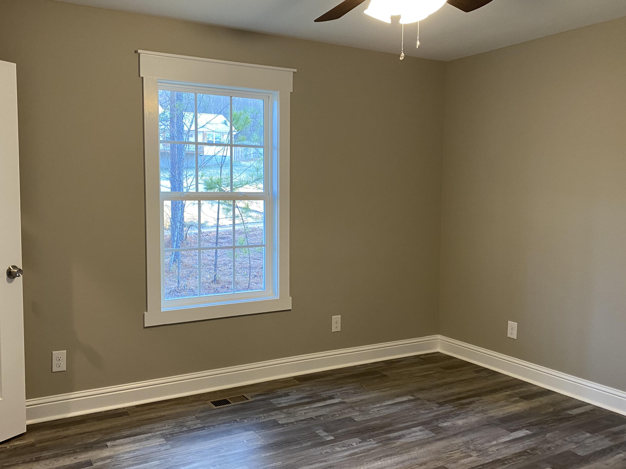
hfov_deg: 58.2
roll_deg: -1.0
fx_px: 561
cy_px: 238
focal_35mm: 31
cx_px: 277
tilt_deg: -4.8
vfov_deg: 45.4
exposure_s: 1/60
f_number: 1.8
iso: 160
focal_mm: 4.25
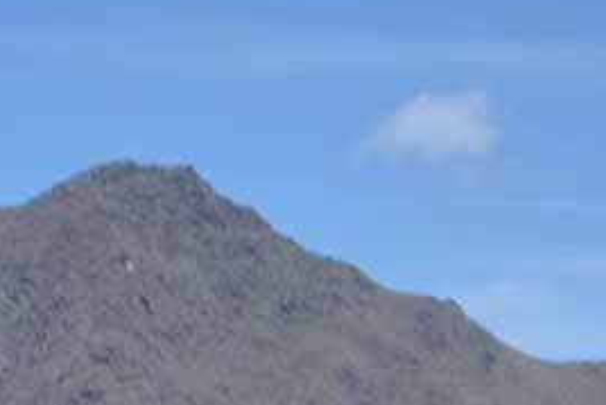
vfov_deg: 4.4
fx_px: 5185
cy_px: 690
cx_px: 115
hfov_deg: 6.7
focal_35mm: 308
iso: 200
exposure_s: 1/1000
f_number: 5.6
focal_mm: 55
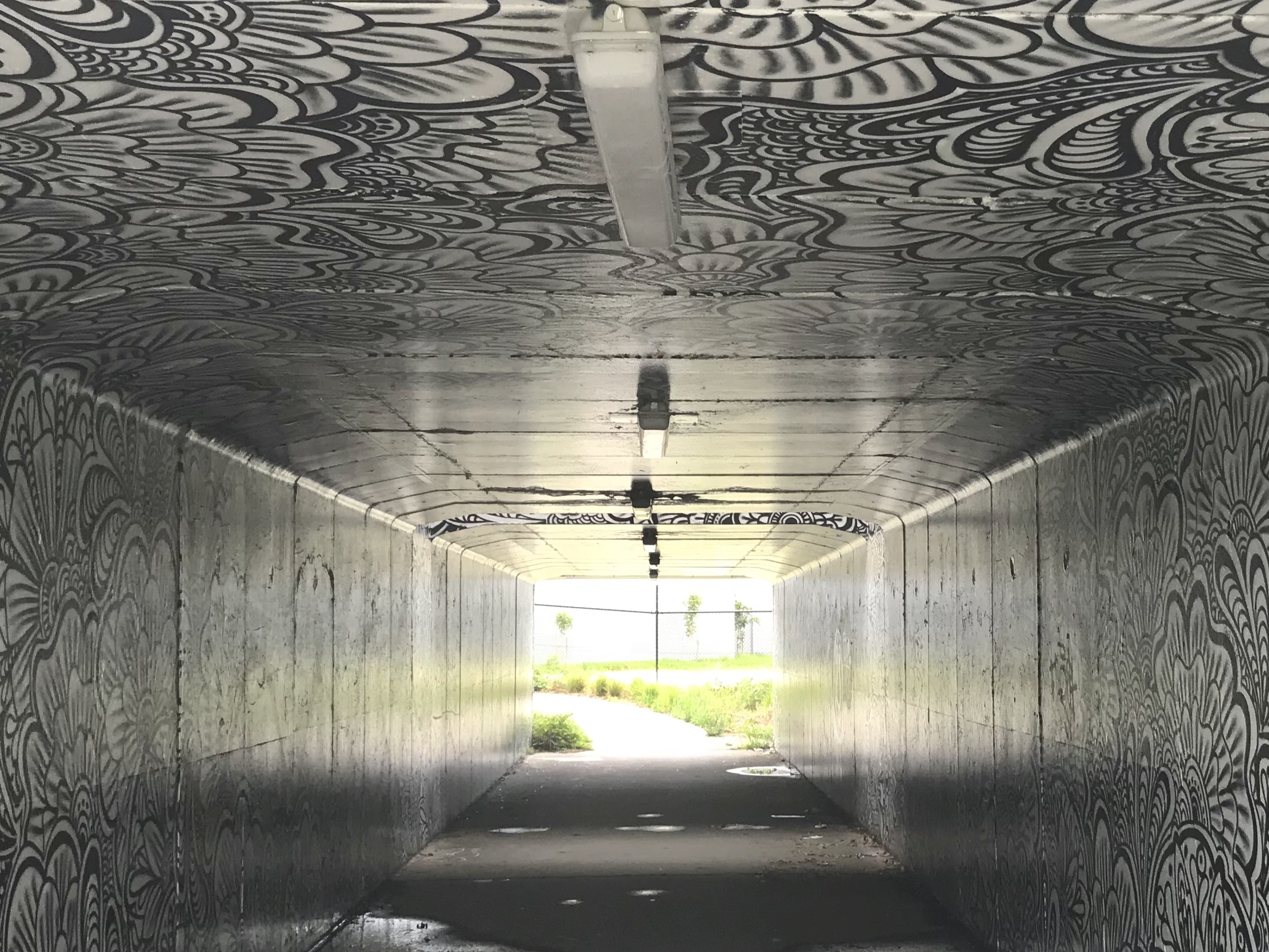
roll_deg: -0.5
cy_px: 545
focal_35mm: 53
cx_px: 783
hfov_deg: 36.0
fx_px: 1943
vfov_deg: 27.5
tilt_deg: +3.2
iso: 25
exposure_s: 1/100
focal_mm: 3.99
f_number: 1.8
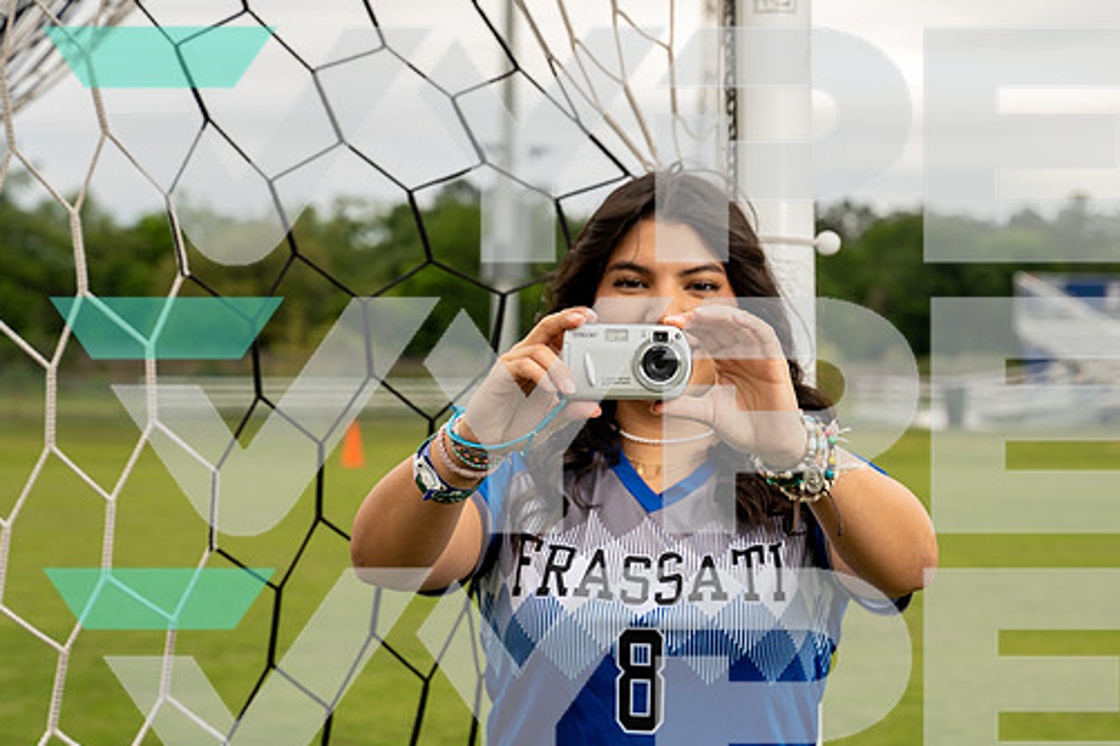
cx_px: 619
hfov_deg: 25.0
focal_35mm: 81
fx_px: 2520
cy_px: 417
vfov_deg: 16.9
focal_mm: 70
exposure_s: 1/250
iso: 250
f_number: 5.6
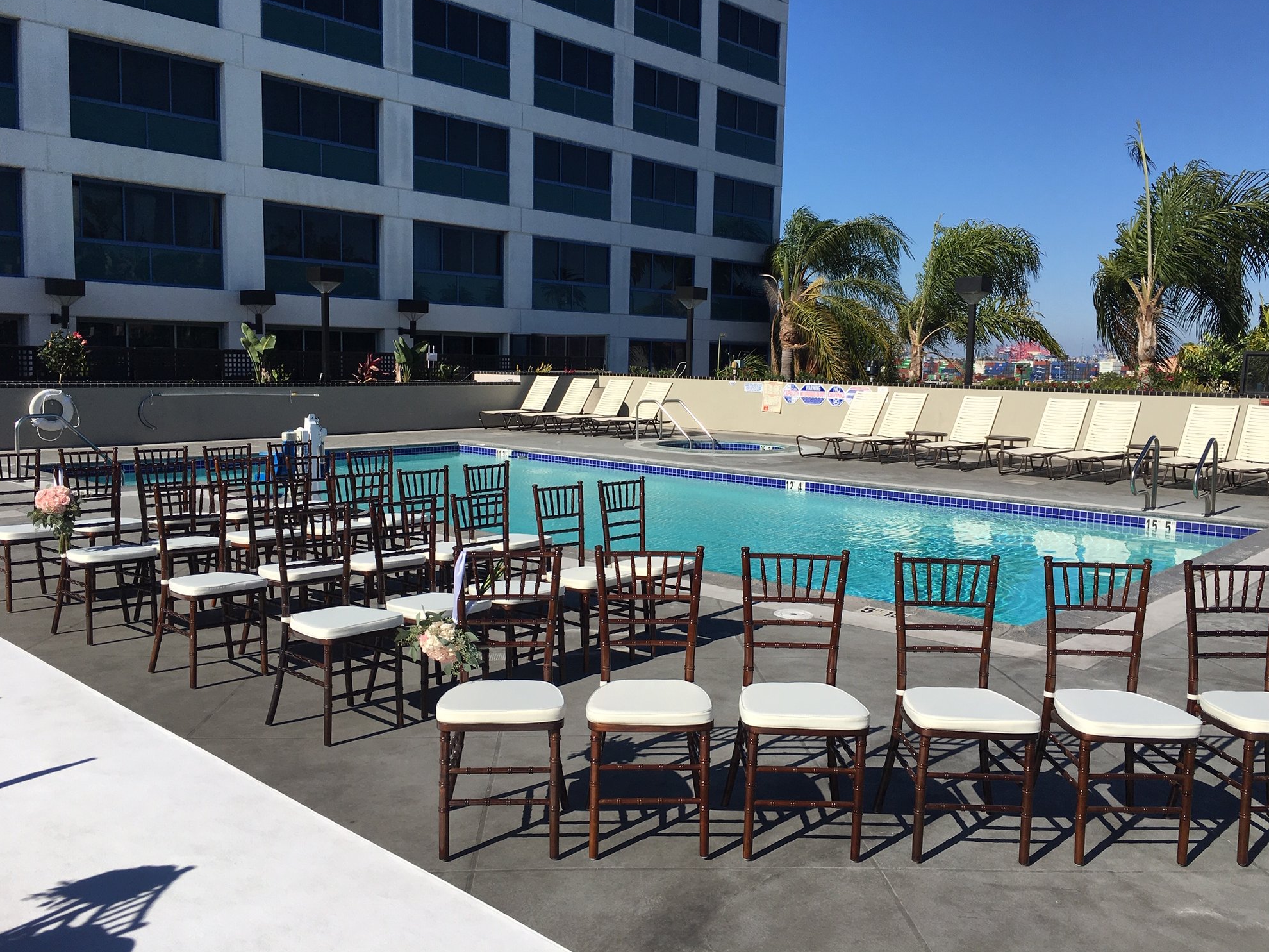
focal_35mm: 30
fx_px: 1100
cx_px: 645
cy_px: 463
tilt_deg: -5.2
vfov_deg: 46.8
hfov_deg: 60.0
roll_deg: -2.0
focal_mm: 4.15
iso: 25
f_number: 2.2
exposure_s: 1/2959
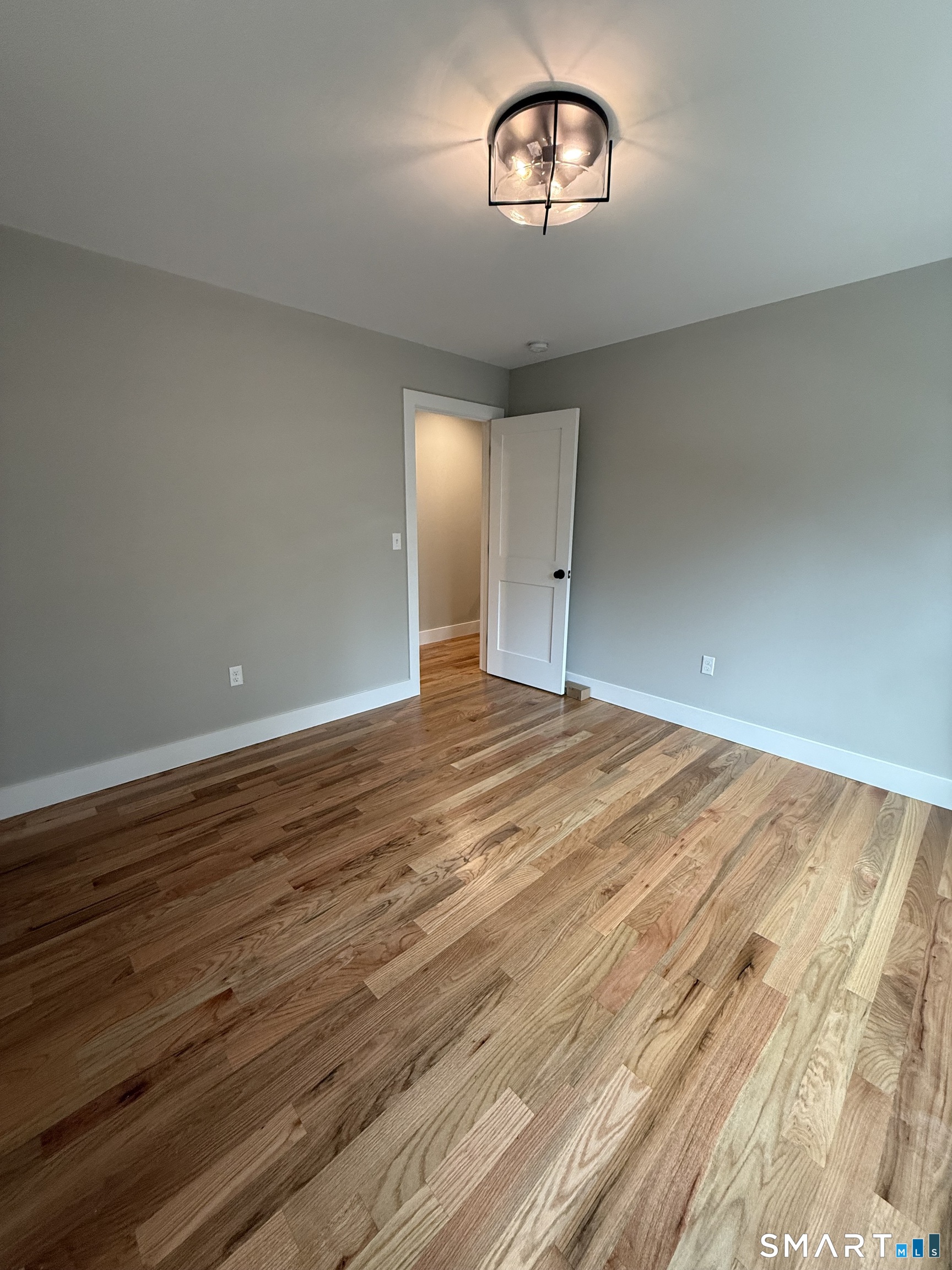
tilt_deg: -12.0
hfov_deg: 85.7
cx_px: 476
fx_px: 513
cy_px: 635
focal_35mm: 14
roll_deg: -0.8
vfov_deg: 102.1
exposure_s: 1/120
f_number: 2.2
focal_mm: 2.22
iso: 250
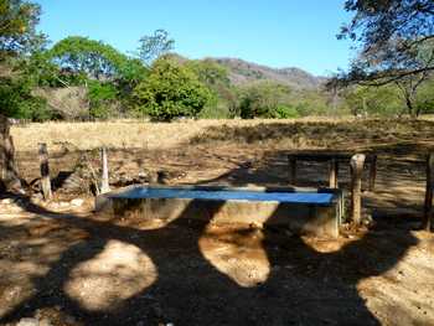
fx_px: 389
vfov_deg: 45.5
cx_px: 217
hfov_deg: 58.3
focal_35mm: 31
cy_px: 163
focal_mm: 5.5
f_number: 2.8
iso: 80
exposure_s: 1/800
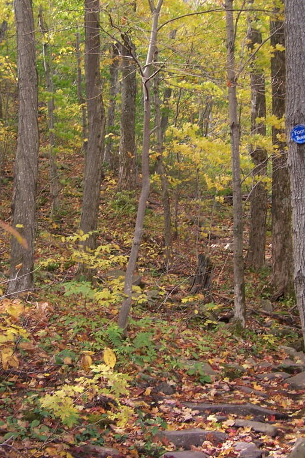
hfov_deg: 25.5
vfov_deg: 37.5
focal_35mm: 53
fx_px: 674
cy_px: 228
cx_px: 123
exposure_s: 1/30
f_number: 2.8
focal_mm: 6.3
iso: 80
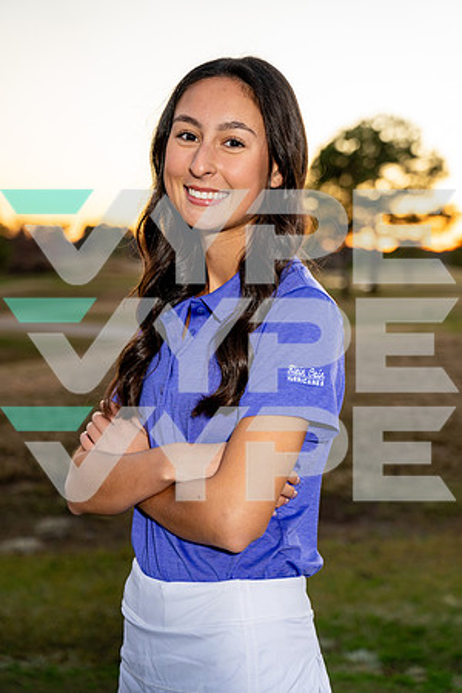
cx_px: 231
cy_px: 346
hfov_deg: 19.5
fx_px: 1347
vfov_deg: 28.8
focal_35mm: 70
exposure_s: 1/250
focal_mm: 70
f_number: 4
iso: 640
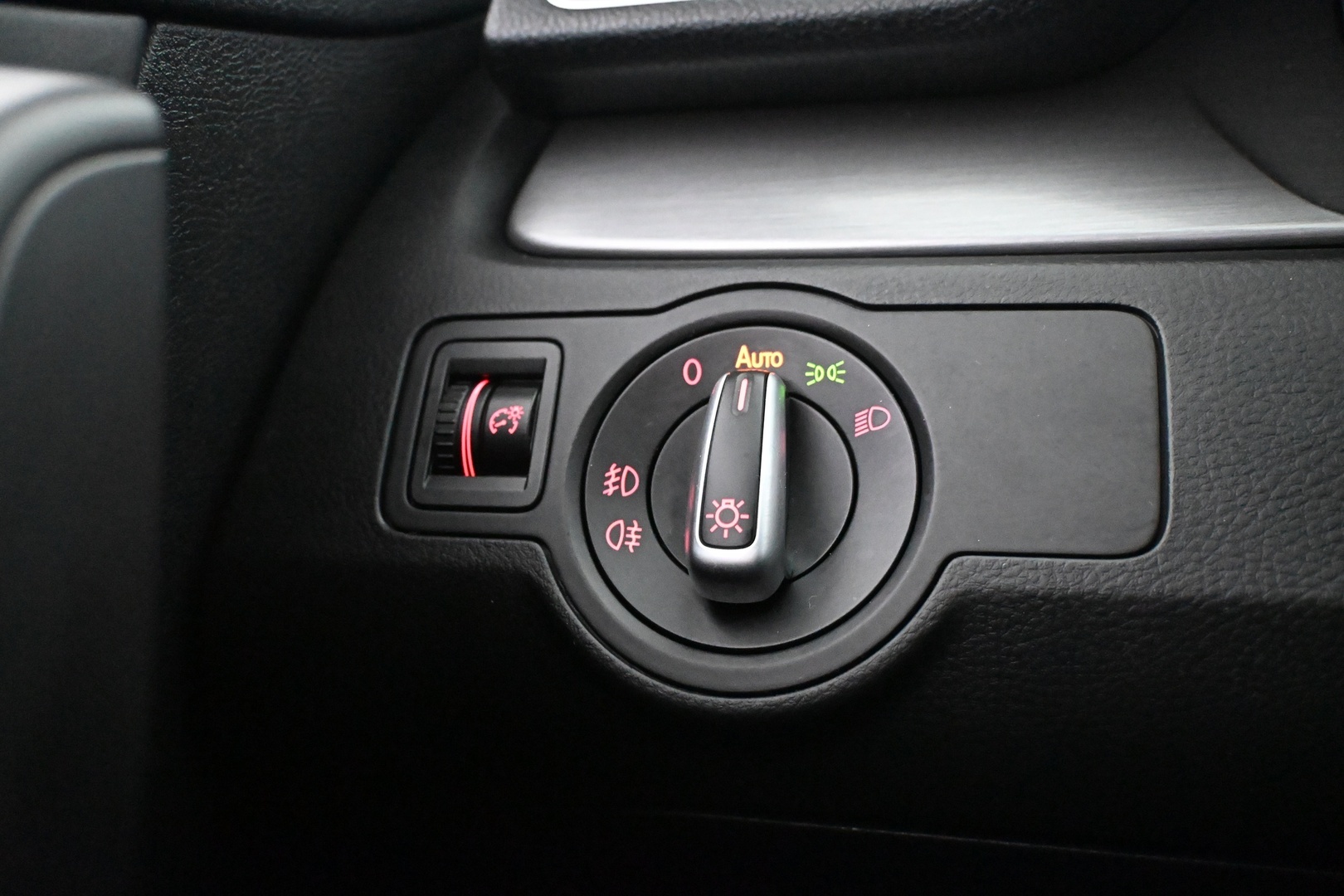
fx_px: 1232
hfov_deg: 57.2
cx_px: 672
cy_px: 448
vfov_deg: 40.0
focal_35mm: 33
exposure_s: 1/50
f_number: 4
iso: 12800
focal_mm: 22
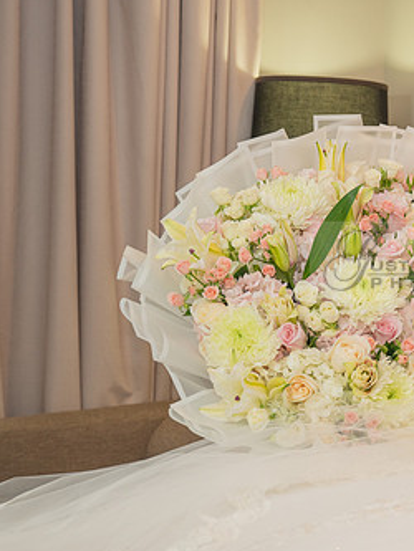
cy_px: 261
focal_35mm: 72
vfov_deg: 27.0
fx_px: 1147
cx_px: 454
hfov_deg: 19.6
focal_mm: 43
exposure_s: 1/160
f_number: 4.5
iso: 800
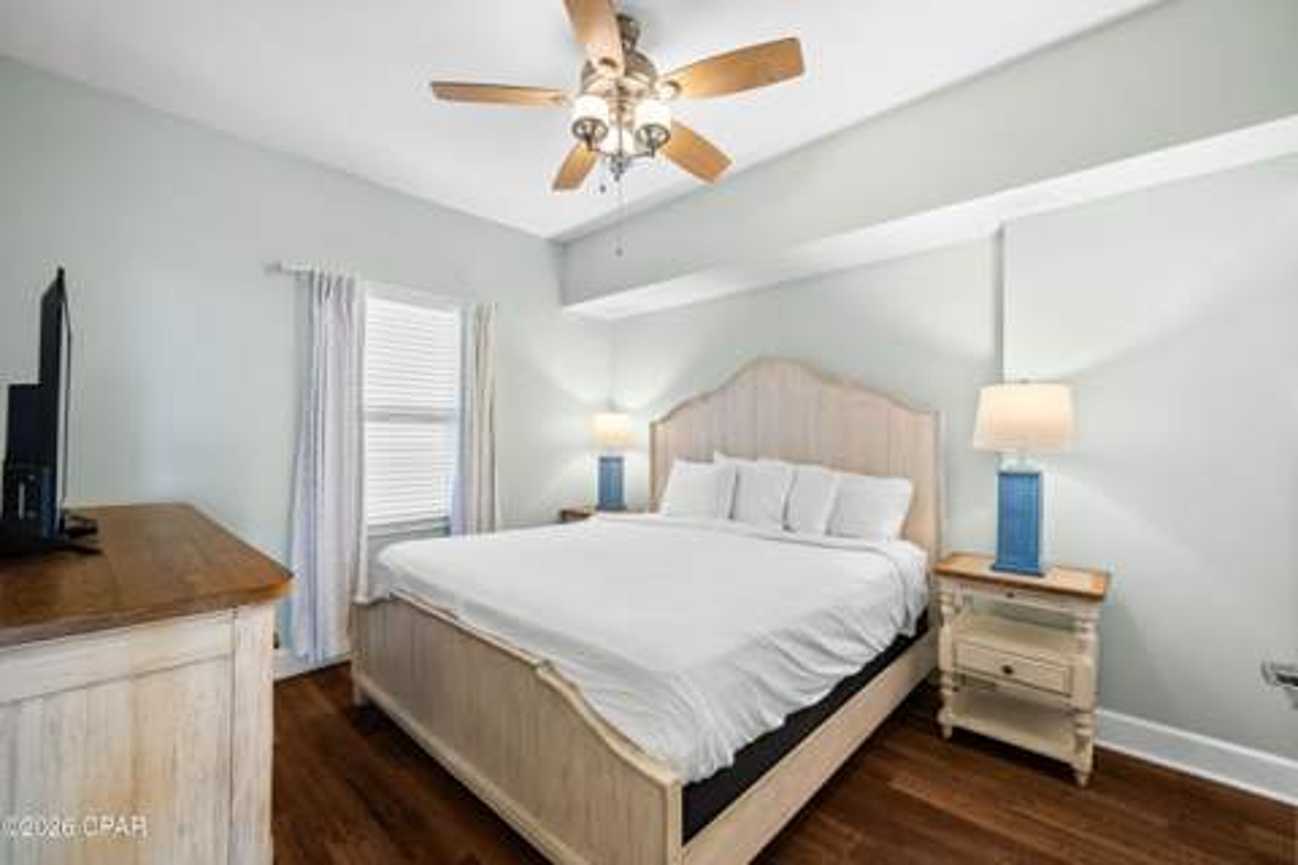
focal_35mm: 14
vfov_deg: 81.2
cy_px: 432
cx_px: 649
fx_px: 505
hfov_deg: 104.3
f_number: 8
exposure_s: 1
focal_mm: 14
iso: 400
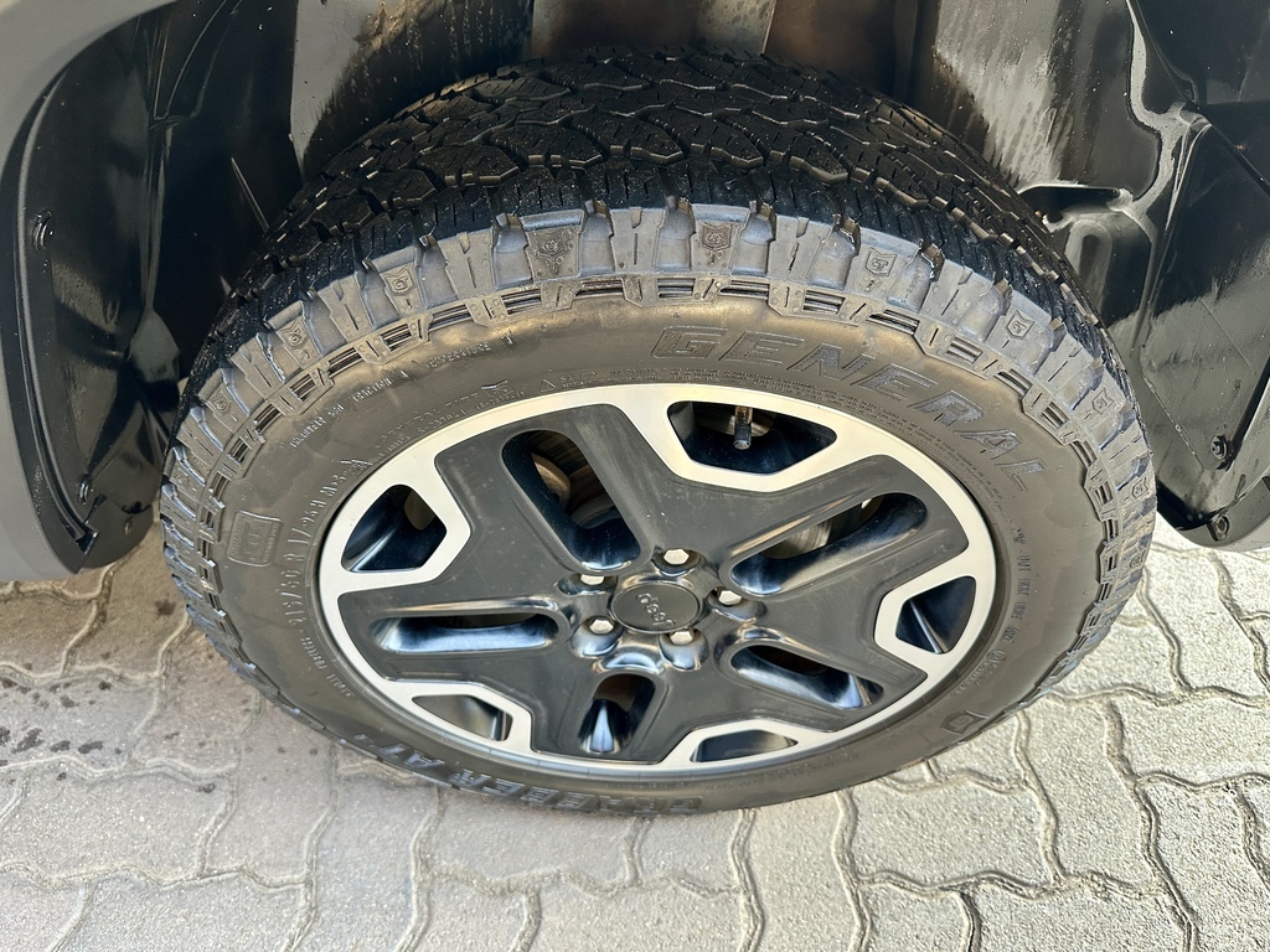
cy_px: 476
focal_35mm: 24
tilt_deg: -48.1
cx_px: 635
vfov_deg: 56.8
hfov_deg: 71.6
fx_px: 881
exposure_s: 1/60
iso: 250
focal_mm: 6.86
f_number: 1.78
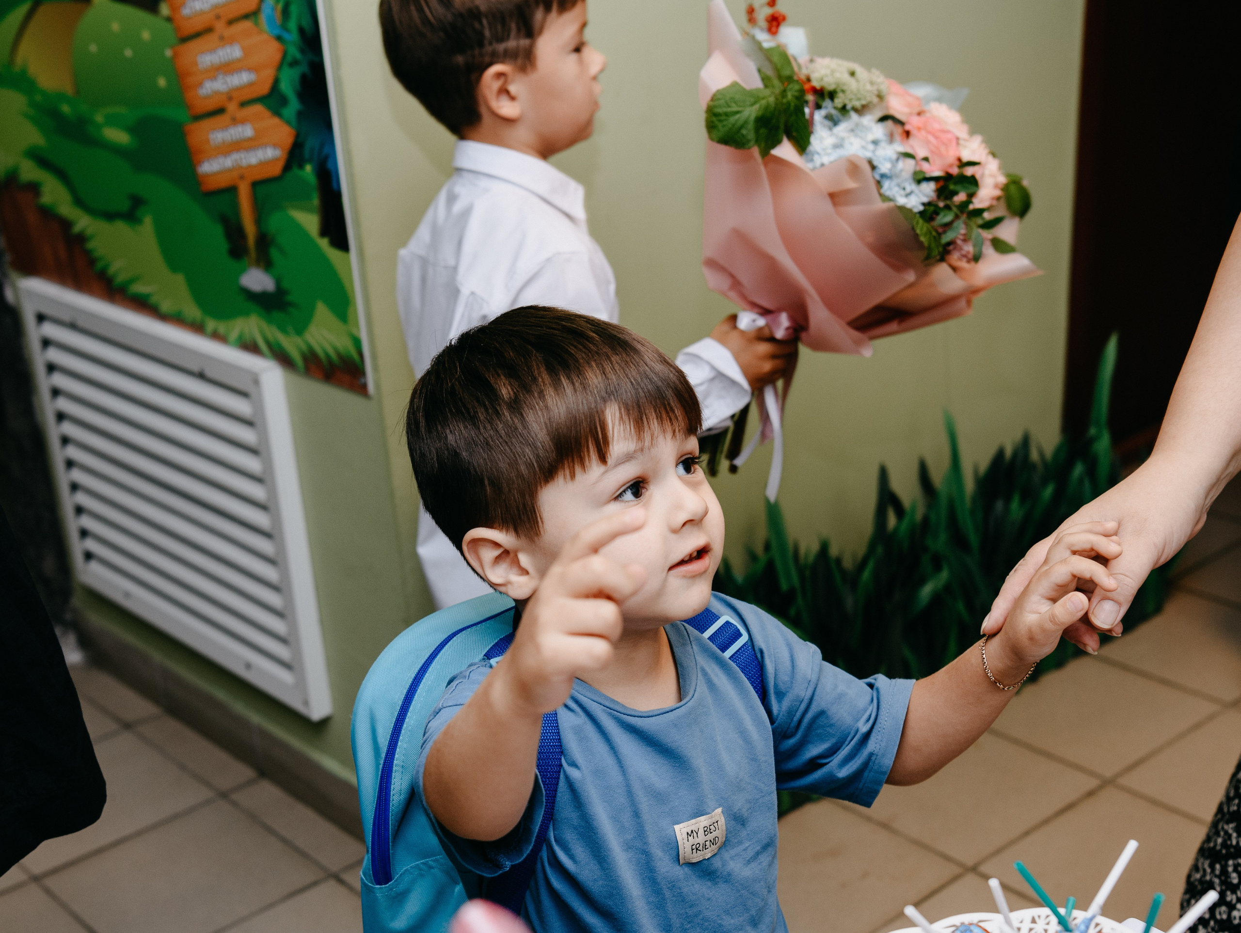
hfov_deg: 36.4
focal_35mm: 52
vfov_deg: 27.7
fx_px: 1881
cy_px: 594
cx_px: 539
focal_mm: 38
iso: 320
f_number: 4
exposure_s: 1/160
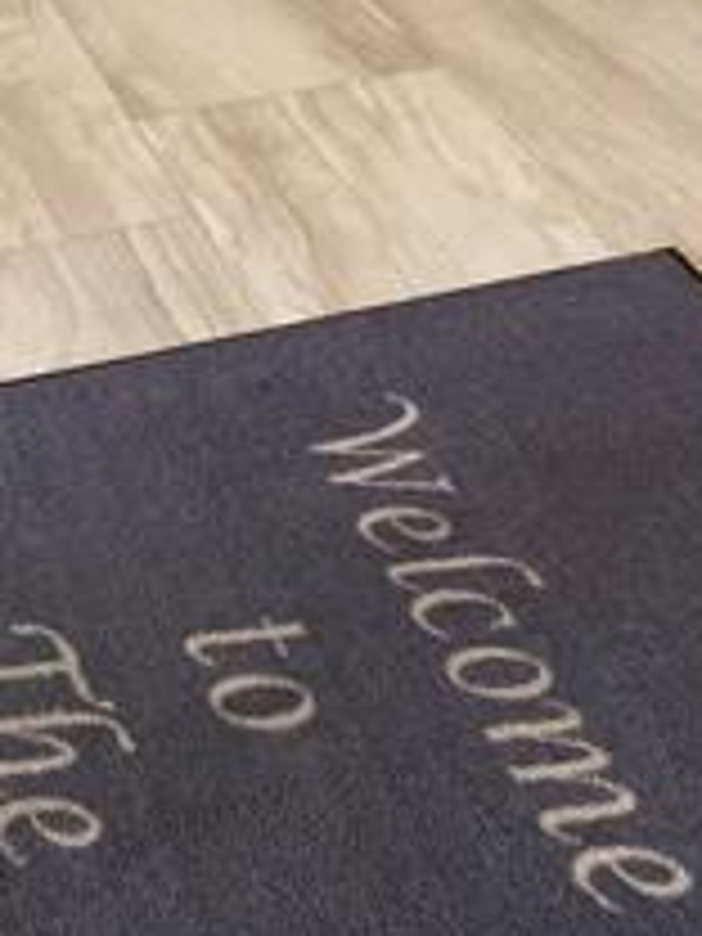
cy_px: -396
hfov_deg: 19.6
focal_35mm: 75
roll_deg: -0.2
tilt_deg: -8.8
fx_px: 2028
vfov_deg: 22.2
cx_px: 328
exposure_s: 1/120
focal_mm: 4.25
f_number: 1.8
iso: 64
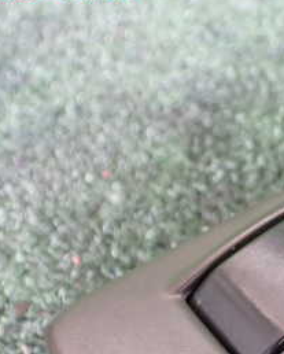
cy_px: 280
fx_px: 713
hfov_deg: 21.6
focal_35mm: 68
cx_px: 295
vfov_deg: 27.4
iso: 800
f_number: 2.3
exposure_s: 1/60
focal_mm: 5.4
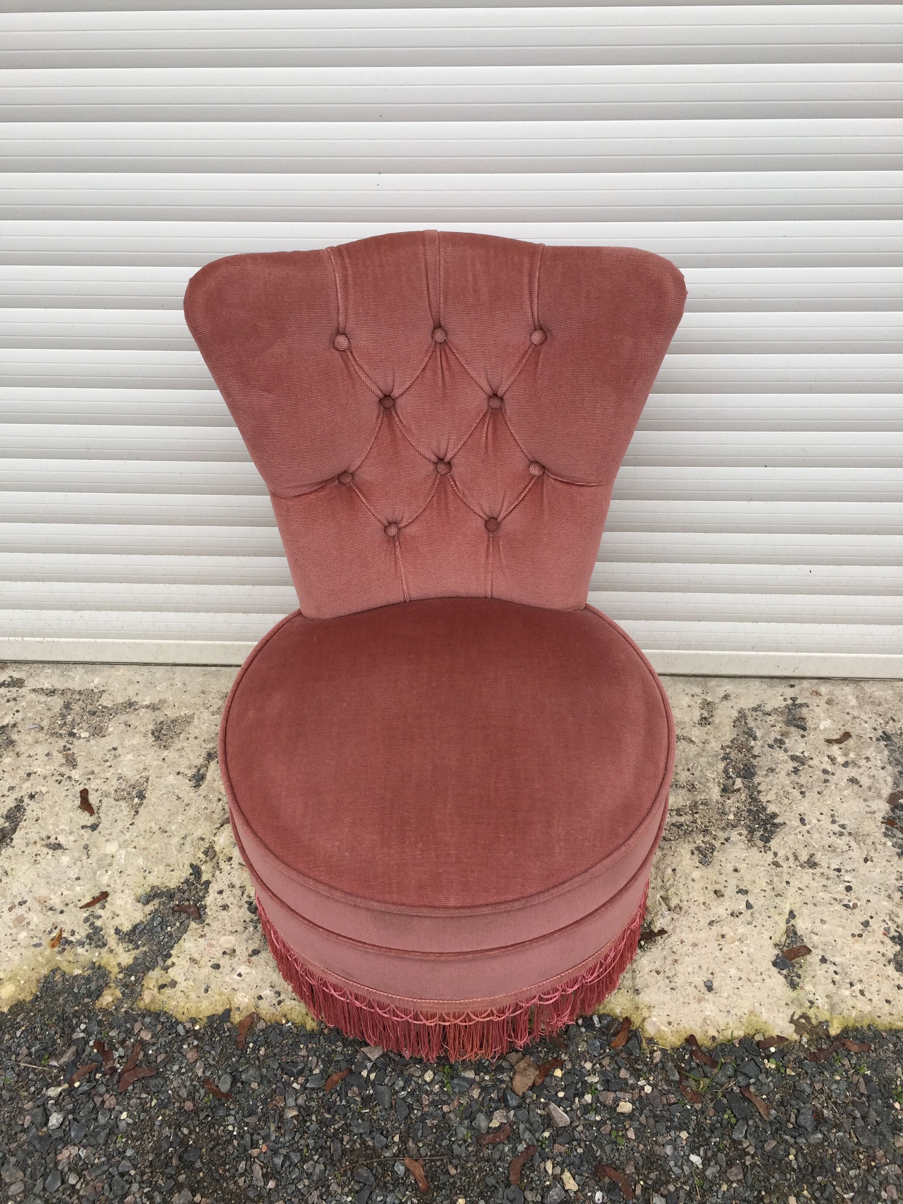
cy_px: 602
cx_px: 452
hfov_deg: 48.2
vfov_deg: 61.7
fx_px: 1009
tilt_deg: -35.7
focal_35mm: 29
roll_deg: +0.1
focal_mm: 4.15
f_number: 2.2
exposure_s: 1/284
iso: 32
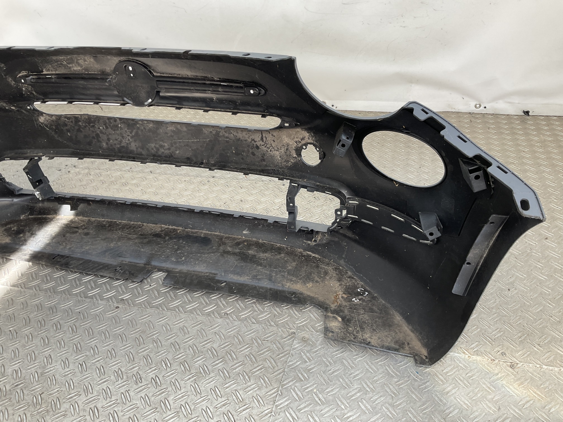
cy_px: 211
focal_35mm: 29
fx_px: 472
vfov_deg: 48.2
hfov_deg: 61.7
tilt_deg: -33.5
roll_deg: +6.6
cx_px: 282
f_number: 1.8
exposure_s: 1/100
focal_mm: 3
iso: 20
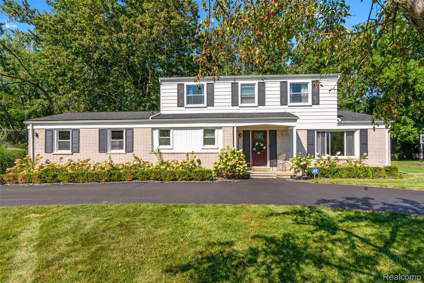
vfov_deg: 70.5
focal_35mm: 17
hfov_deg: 93.3
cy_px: 142
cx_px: 212
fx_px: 200
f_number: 9
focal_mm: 17
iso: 400
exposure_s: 1/640
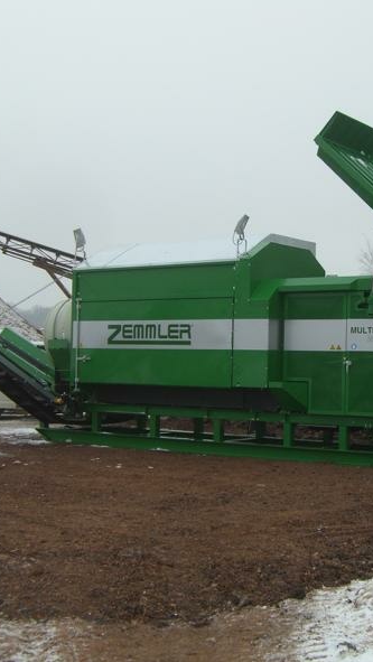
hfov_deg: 21.3
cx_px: 288
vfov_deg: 37.2
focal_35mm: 56
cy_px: 327
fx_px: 983
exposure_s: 1/500
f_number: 2.7
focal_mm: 6.2
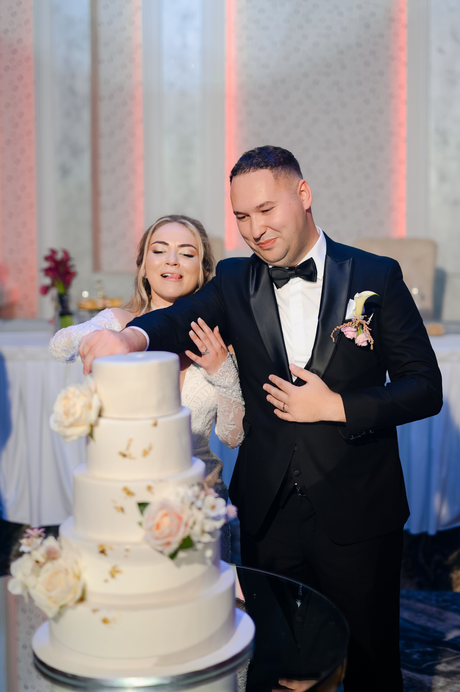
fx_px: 960
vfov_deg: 39.6
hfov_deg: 27.0
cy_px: 346
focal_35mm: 50
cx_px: 230
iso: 400
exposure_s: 1/250
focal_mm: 50
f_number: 1.8
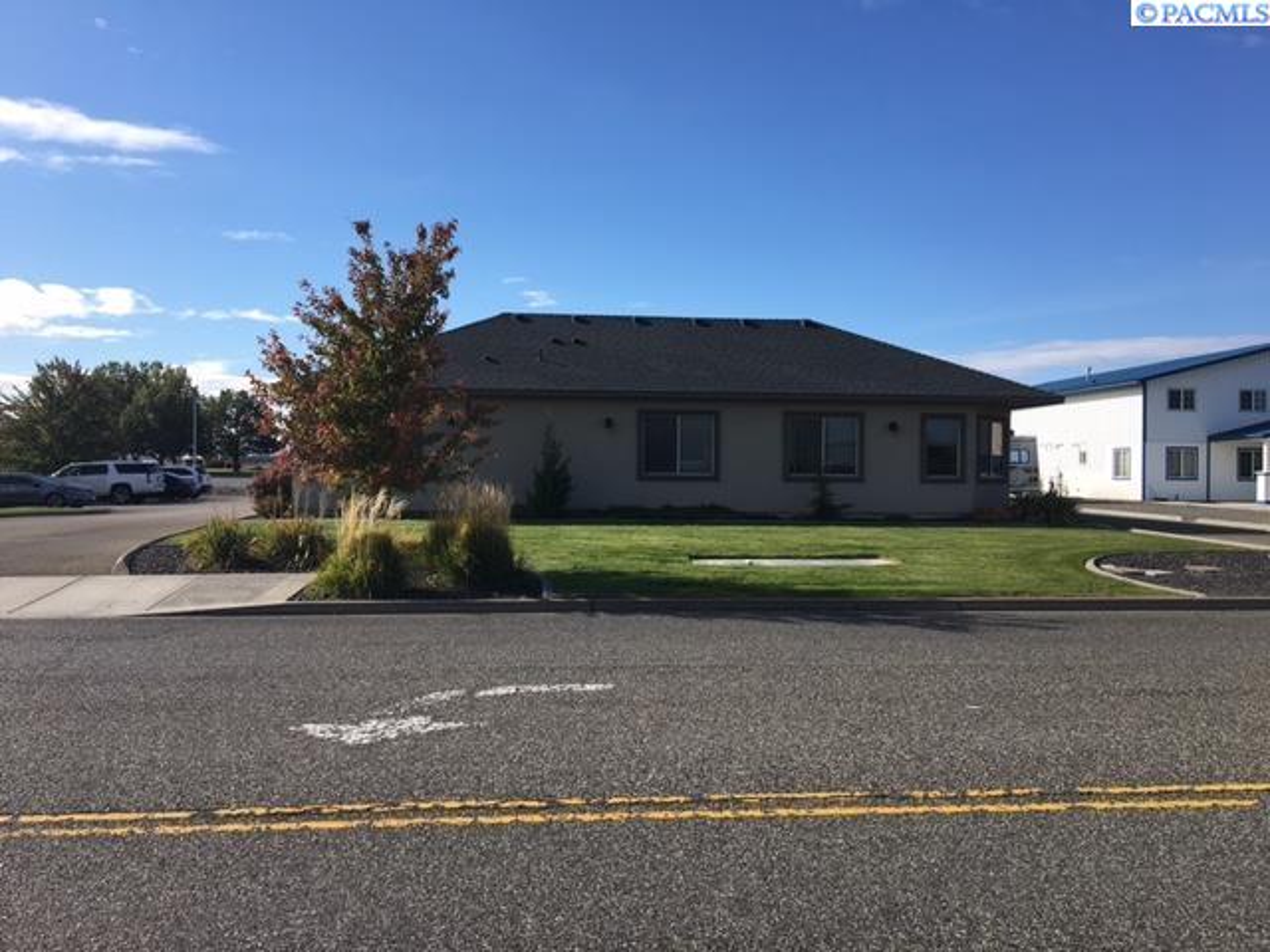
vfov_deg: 48.2
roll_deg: +0.4
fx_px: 1064
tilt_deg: +0.1
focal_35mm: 29
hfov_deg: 61.7
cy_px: 476
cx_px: 635
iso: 25
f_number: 2.2
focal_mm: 4.15
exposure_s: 1/1637
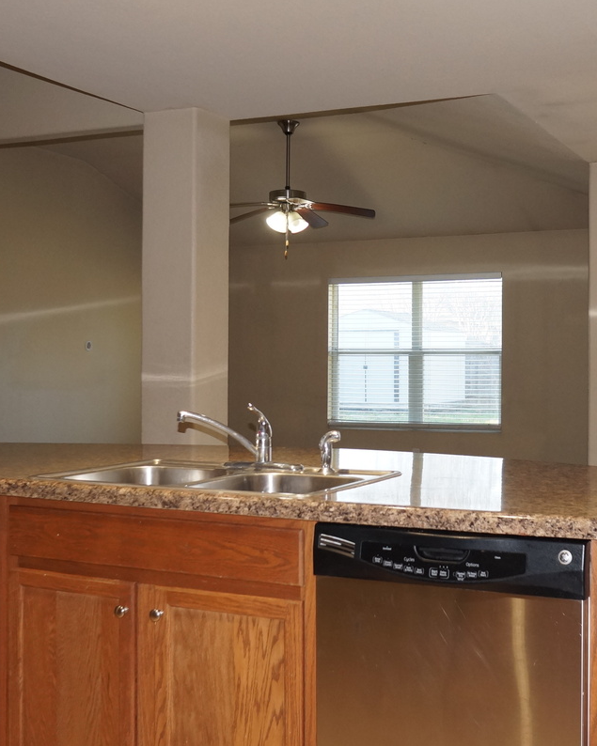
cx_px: 390
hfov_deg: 32.5
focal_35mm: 46
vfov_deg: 40.3
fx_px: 1016
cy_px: 360
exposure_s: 1/160
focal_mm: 16
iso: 500
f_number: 4
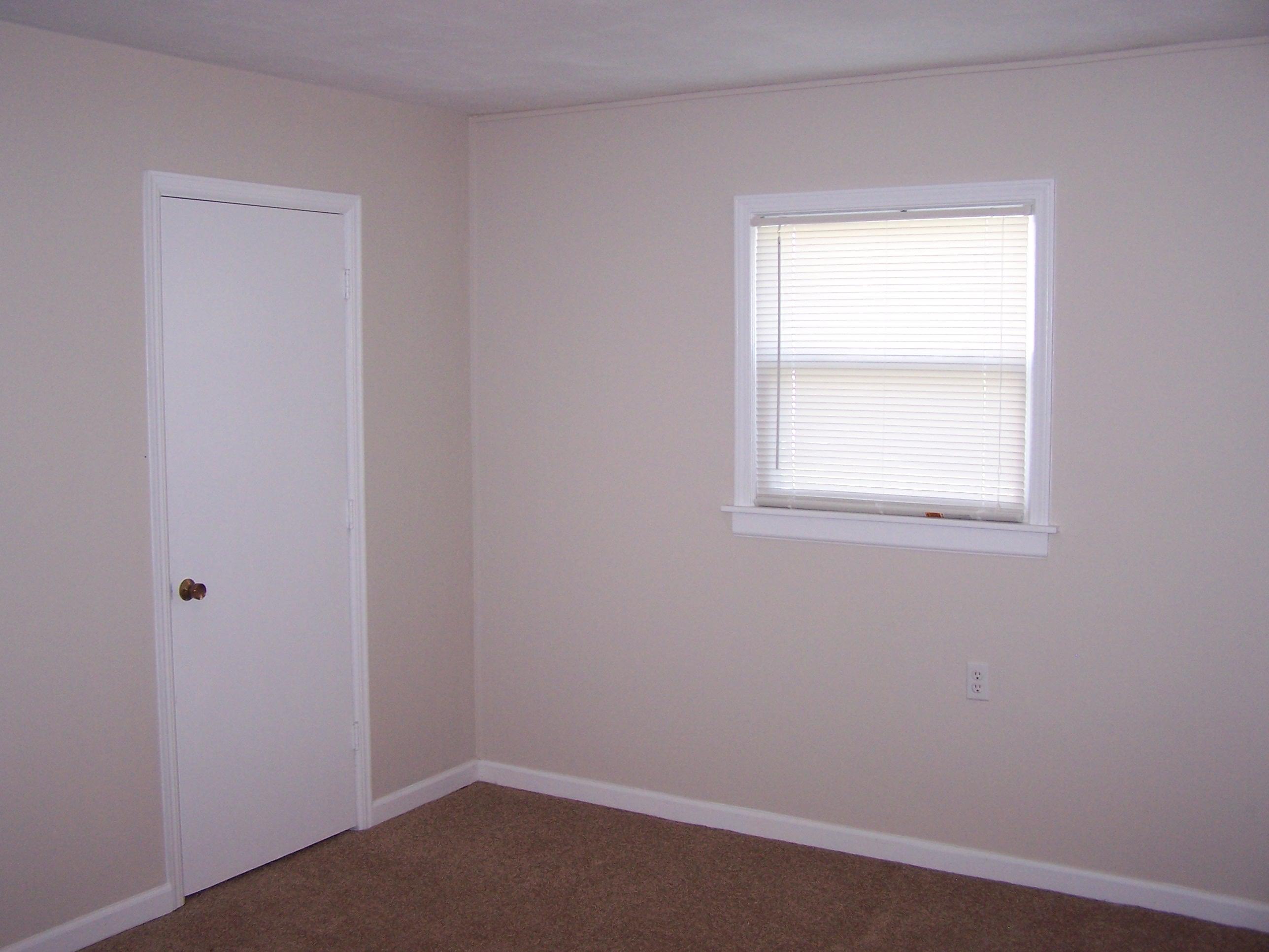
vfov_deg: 37.7
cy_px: 476
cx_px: 634
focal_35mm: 38
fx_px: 1393
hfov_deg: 49.0
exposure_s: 1/60
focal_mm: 6.3
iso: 140
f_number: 2.8
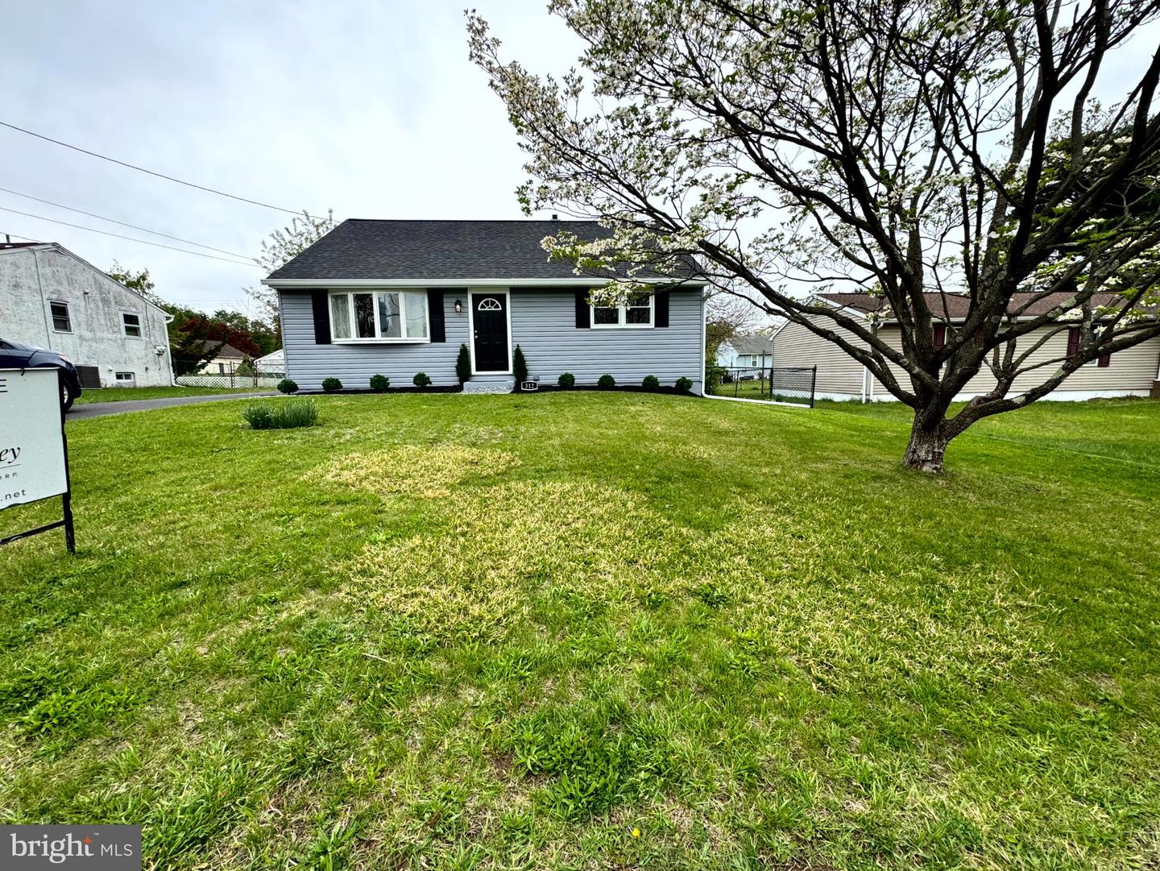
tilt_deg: -8.6
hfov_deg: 102.0
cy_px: 436
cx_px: 580
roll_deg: +0.9
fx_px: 469
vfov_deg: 85.7
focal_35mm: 14
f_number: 2.2
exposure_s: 1/646
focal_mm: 2.22
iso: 40
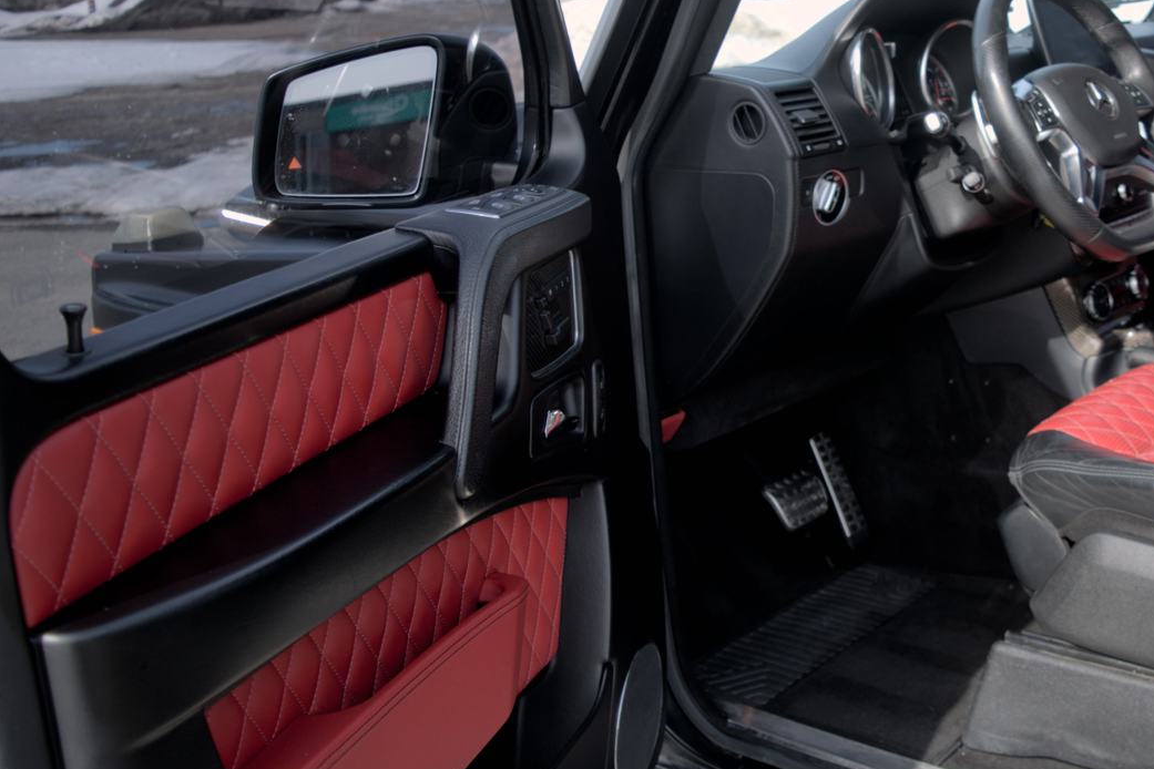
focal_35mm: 42
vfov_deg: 31.8
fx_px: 1346
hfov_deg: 44.5
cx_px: 897
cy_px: 294
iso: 100
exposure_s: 1/200
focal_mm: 18
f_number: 3.5
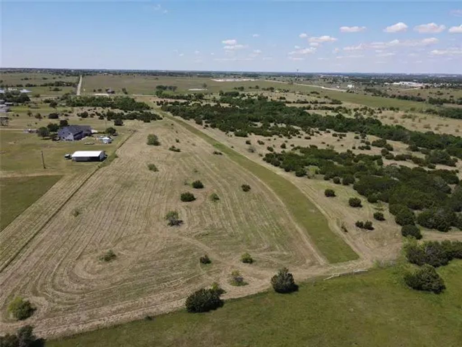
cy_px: 174
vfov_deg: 56.8
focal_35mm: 24
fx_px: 320
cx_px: 231
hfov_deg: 71.6
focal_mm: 4.5
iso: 100
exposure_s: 1/725
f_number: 2.8
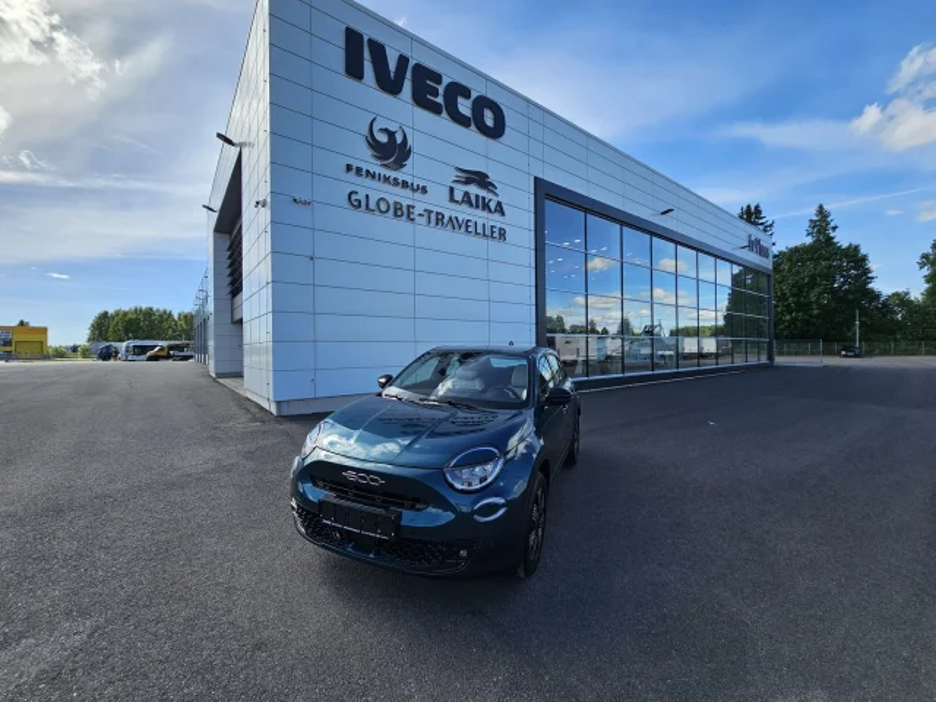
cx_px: 468
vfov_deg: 89.9
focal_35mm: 13
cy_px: 351
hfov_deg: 106.2
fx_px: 352
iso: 50
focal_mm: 2.2
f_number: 2.2
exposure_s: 1/1799
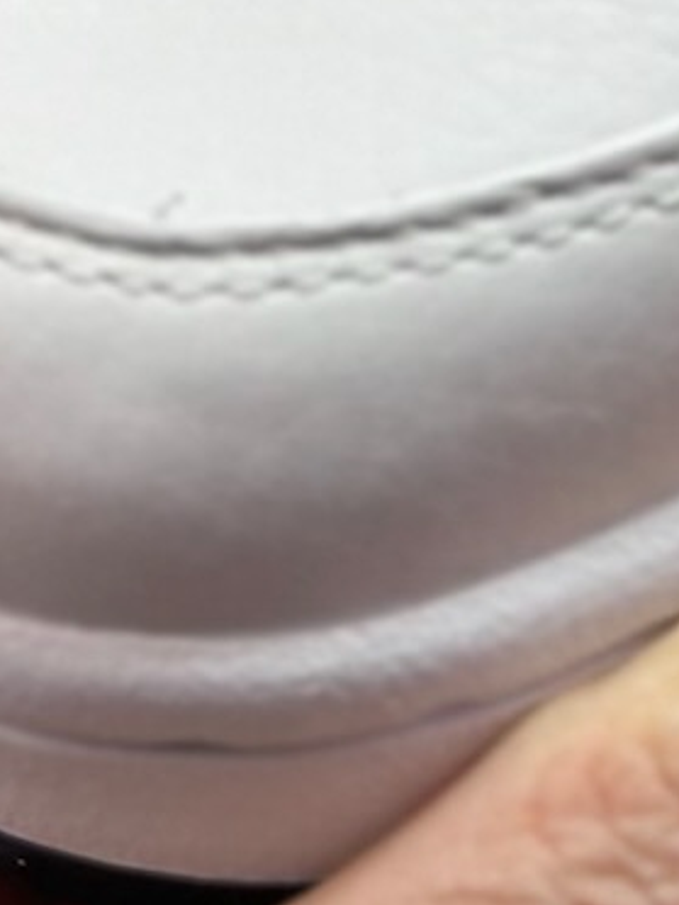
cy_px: -1134
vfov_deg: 7.1
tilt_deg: -56.1
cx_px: 1314
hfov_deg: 5.5
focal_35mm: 264
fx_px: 6905
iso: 80
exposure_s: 1/1305
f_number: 1.78
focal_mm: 6.86
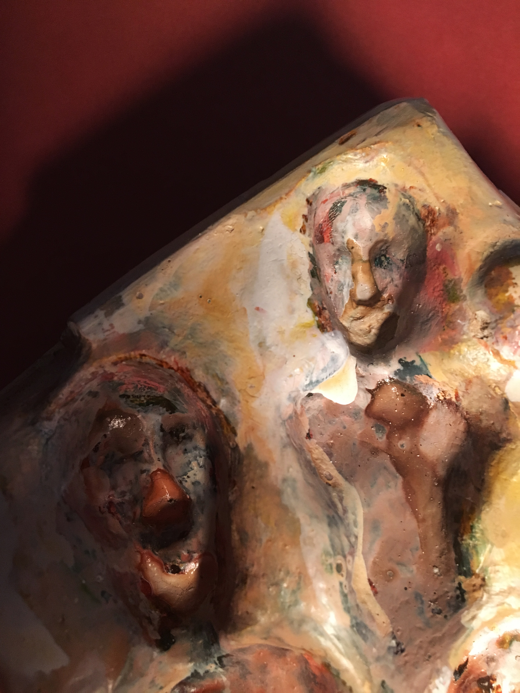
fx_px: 581
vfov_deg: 61.7
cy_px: 346
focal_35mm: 29
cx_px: 260
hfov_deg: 48.2
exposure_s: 1/20
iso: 200
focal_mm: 4.15
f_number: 2.2
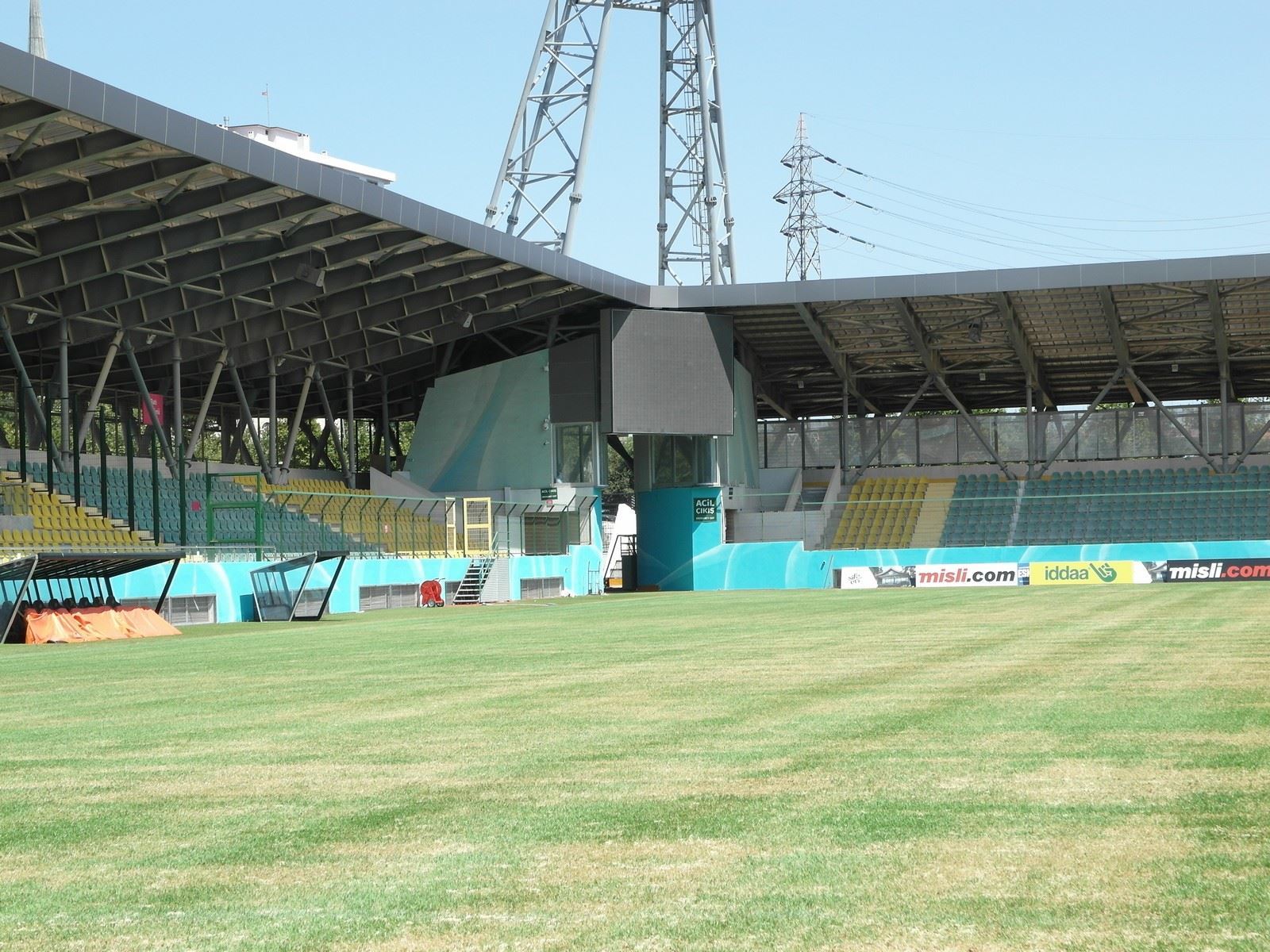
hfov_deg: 27.0
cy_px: 476
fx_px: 2642
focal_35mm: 72
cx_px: 635
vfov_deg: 20.4
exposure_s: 1/250
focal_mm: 15.6
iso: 80
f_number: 4.9
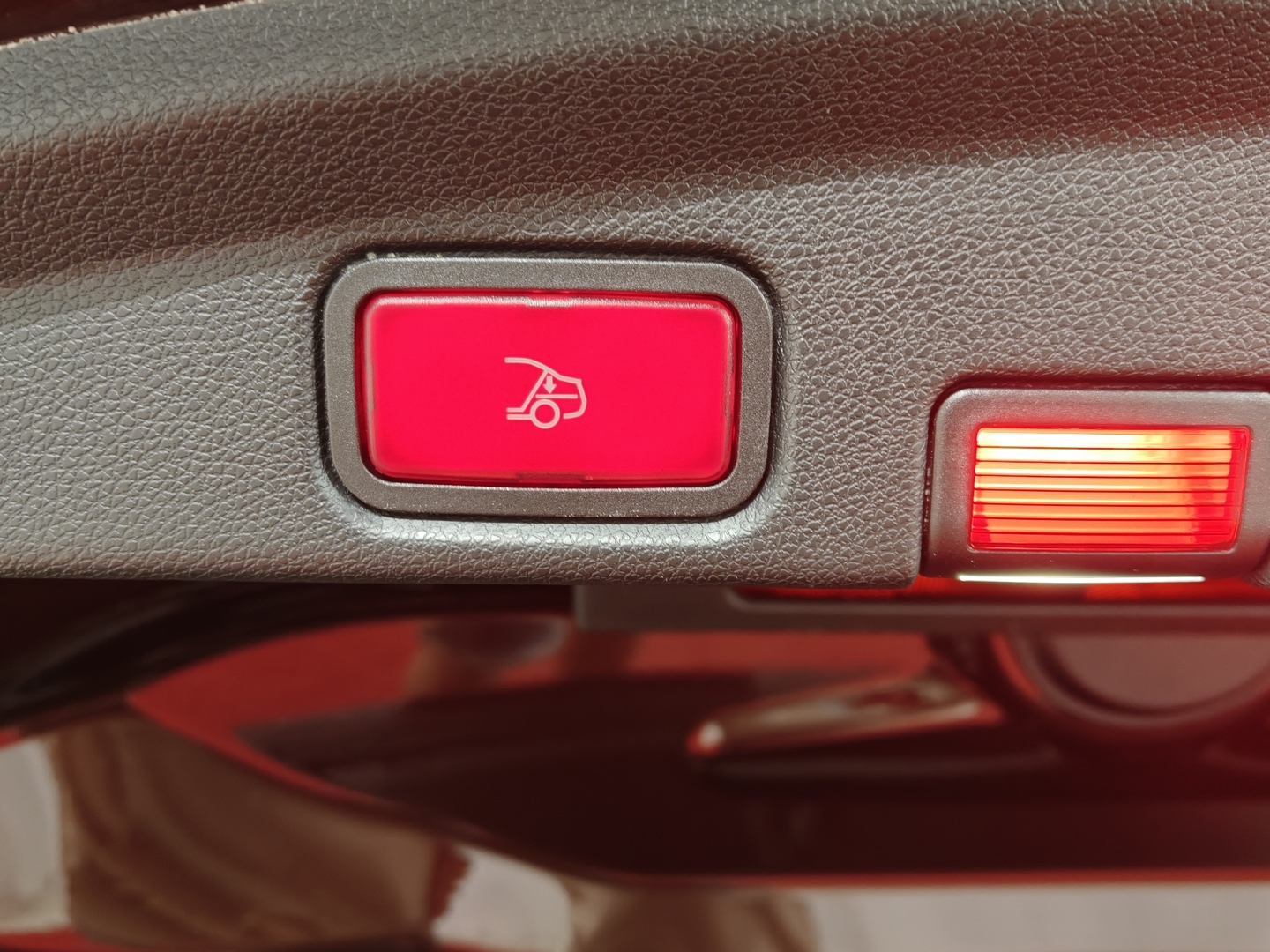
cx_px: 635
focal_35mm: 32
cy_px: 476
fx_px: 1174
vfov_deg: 44.2
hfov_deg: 56.8
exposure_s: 1/33
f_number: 1.8
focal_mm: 5.59
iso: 160
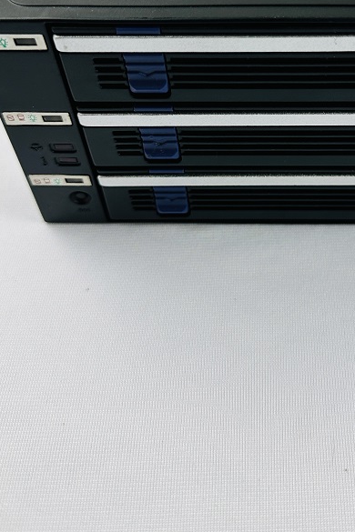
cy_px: 115
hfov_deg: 30.7
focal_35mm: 43
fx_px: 636
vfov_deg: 43.5
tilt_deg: -47.1
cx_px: 264
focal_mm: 6.86
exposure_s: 1/120
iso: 100
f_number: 1.78
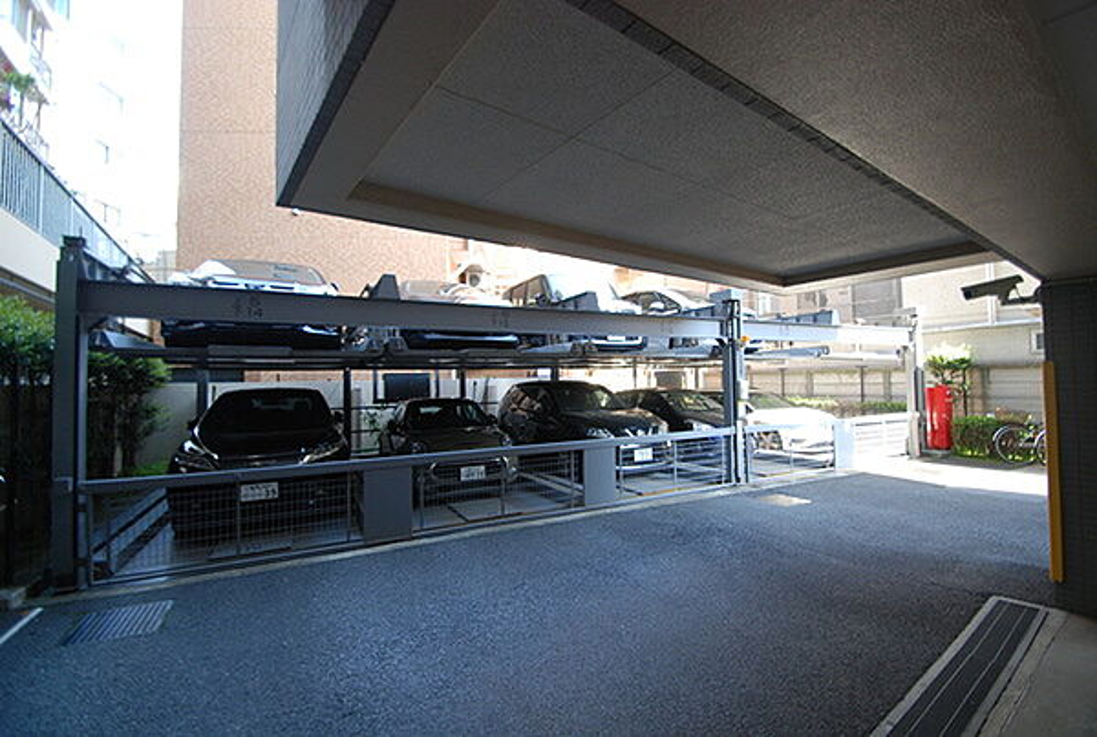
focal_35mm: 21
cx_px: 548
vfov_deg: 59.7
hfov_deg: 81.1
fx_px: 641
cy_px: 368
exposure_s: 1/60
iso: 400
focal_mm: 14
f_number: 4.5
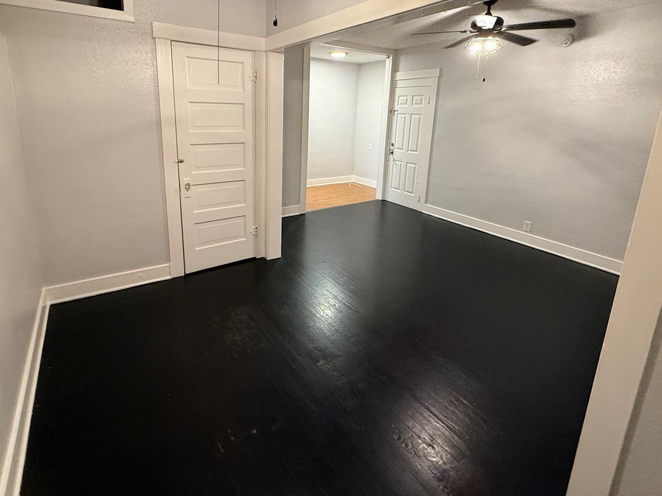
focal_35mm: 18
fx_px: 344
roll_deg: -2.8
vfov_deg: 70.4
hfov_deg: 87.7
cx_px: 312
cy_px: 185
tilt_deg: -11.6
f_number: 2.2
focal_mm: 2.22
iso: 500
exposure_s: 1/60
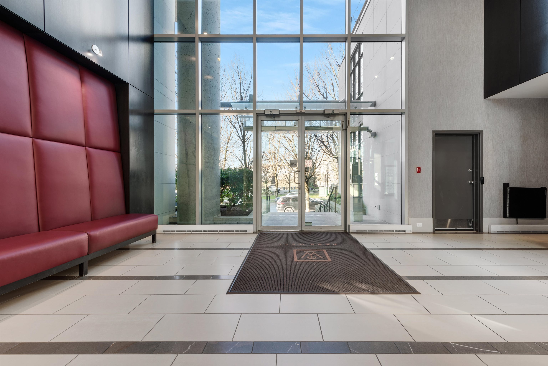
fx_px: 213
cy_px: 183
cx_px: 274
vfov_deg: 81.2
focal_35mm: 14
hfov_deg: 104.2
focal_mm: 14
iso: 100
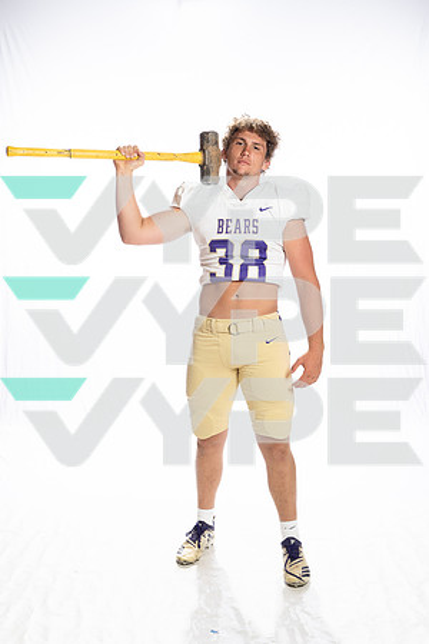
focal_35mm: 50
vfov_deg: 39.6
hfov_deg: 27.0
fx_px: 894
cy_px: 322
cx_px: 214
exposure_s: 1/250
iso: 800
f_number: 8
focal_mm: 50
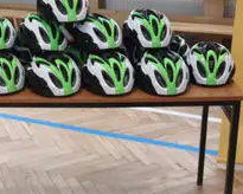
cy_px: 77
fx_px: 453
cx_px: 90
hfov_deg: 29.9
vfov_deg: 24.2
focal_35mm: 63
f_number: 1.7
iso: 80
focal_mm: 5.35
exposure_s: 1/100
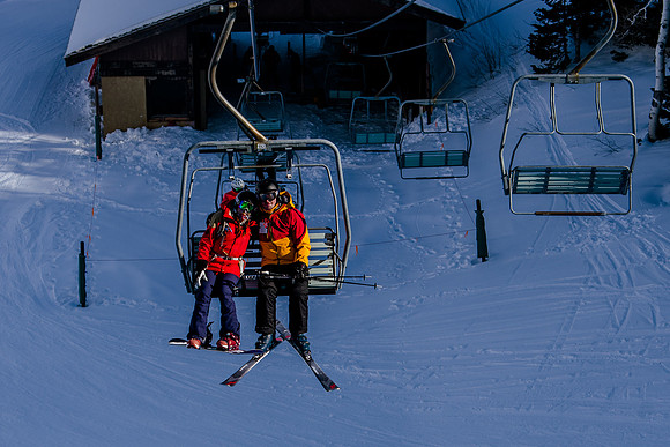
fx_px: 1921
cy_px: 256
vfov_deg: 13.3
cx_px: 276
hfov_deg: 19.8
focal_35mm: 103
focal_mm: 52
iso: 200
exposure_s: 1/1250
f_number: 5.6
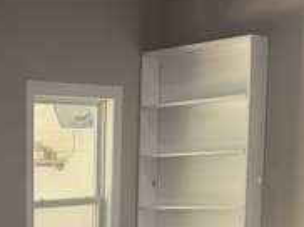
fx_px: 772
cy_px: 325
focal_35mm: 88
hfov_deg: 20.9
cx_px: -53
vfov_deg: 15.6
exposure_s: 1/120
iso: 160
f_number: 1.78
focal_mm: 6.76
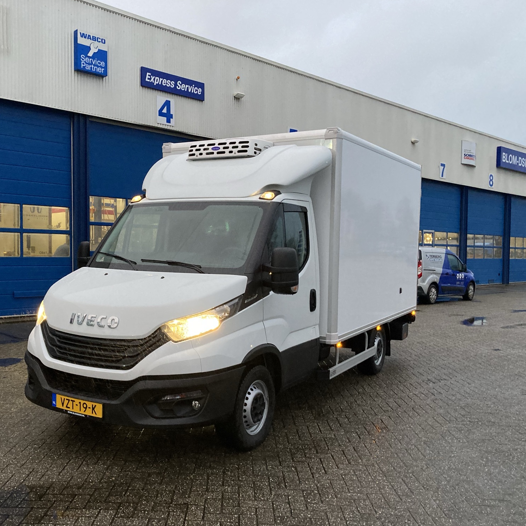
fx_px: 585
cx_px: 210
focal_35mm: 34
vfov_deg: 48.4
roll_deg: +0.9
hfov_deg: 48.2
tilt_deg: -1.7
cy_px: 269
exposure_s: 1/50
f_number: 1.8
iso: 250
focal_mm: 3.99
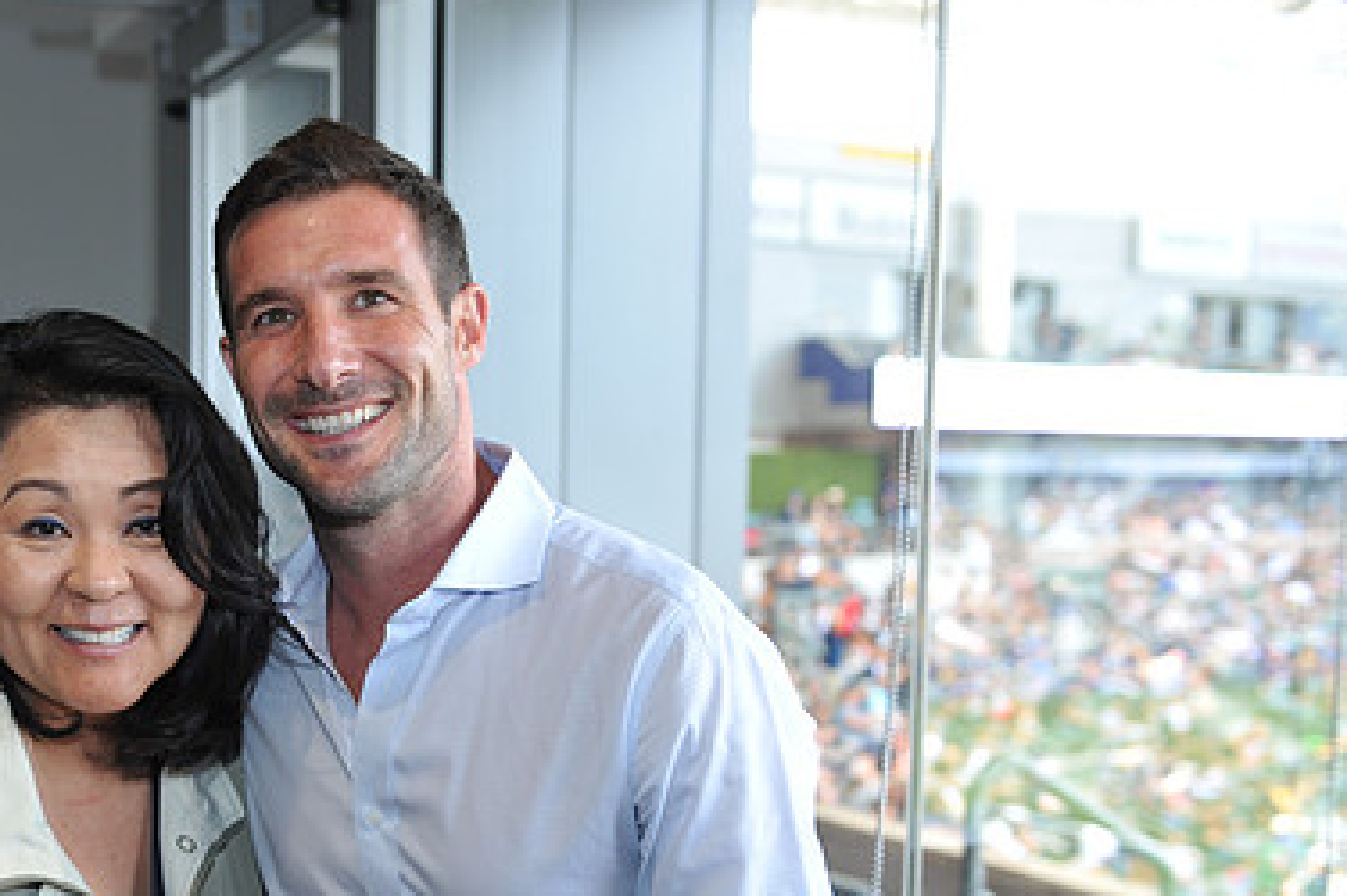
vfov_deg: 24.7
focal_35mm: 54
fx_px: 2019
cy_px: 670
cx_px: 344
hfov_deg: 36.1
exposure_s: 1/160
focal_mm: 35
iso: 250
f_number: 3.5
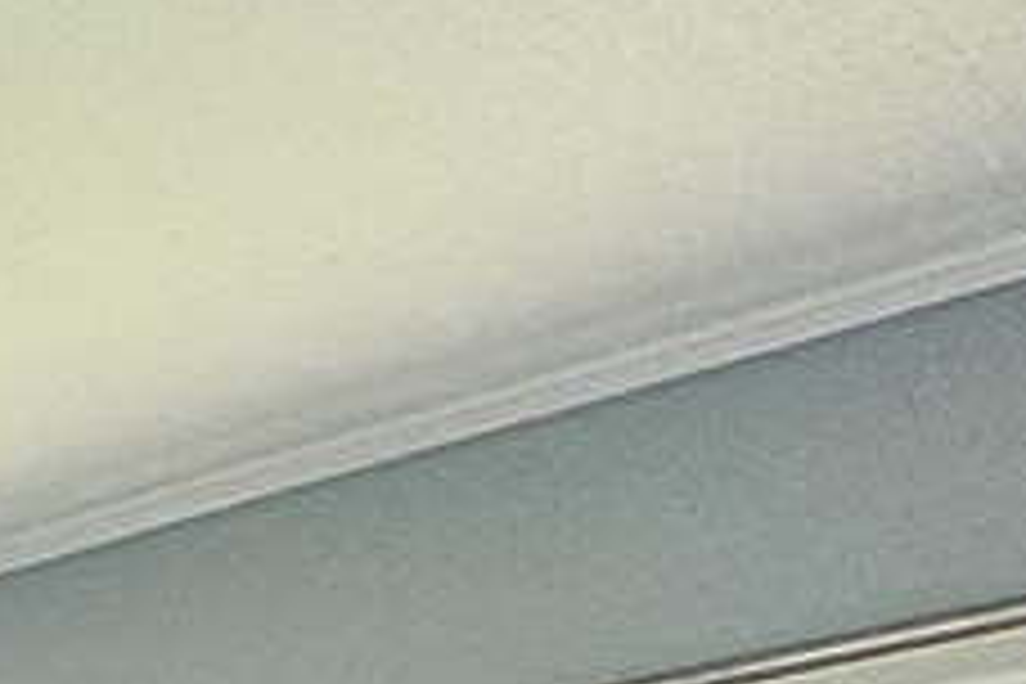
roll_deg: -0.7
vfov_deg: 11.4
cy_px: 1717
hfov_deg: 13.9
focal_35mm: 96
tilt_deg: -3.0
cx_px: -1508
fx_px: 2736
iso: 80
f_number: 2.2
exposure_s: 1/100
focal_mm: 2.22
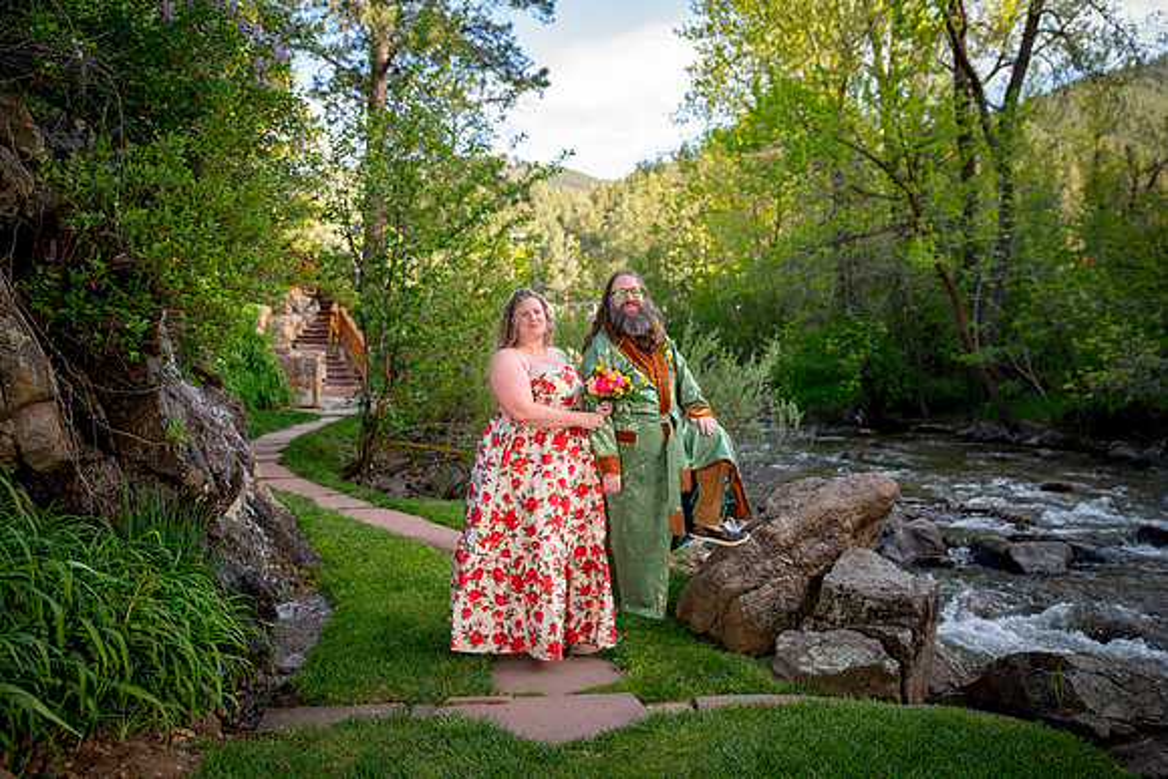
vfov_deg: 40.1
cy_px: 379
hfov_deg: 57.4
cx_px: 582
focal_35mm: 33
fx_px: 1067
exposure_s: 1/200
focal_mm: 31
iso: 160
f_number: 2.8
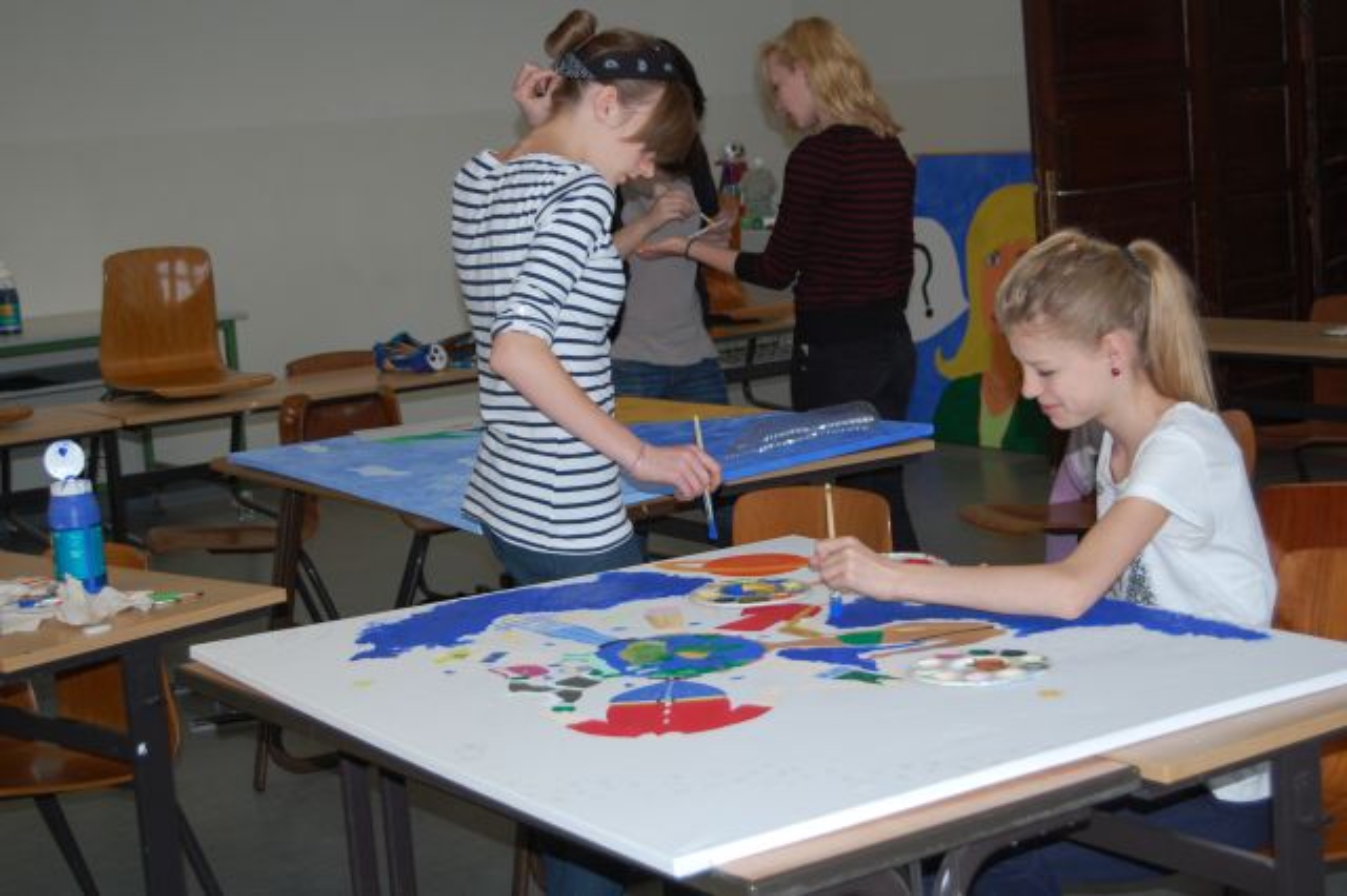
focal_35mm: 60
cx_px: 674
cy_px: 448
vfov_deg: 22.6
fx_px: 2244
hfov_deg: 33.4
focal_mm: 40
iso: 400
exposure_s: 1/60
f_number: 5
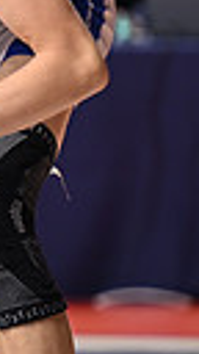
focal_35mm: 759
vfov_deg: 2.8
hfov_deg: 1.6
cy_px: 82
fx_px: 7120
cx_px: -412
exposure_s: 1/120
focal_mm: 160
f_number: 2.8
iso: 280
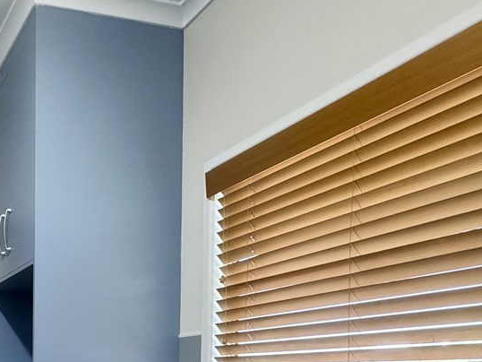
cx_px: -49
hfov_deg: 39.2
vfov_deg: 32.3
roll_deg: +0.6
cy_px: 403
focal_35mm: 39
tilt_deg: -2.0
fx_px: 543
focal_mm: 2.22
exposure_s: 1/100
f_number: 2.2
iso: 200
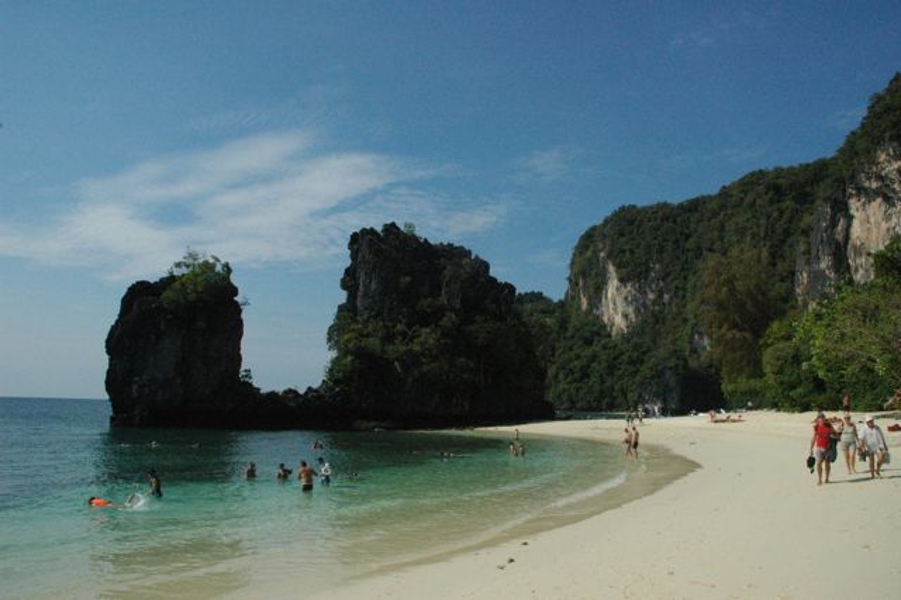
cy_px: 300
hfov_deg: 67.4
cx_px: 450
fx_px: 675
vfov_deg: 47.9
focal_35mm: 27
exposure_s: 1/2000
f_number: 14
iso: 1600
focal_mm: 18
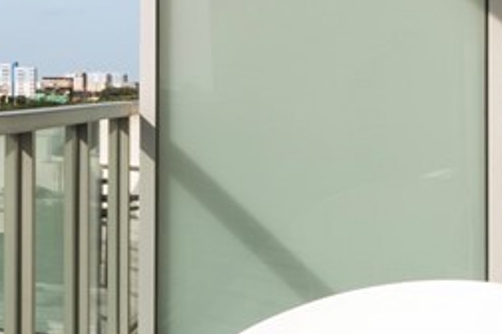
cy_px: 55
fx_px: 1408
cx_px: -1031
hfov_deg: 11.2
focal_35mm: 101
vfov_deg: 13.5
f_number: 9
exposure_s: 1/30
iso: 100
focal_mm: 10
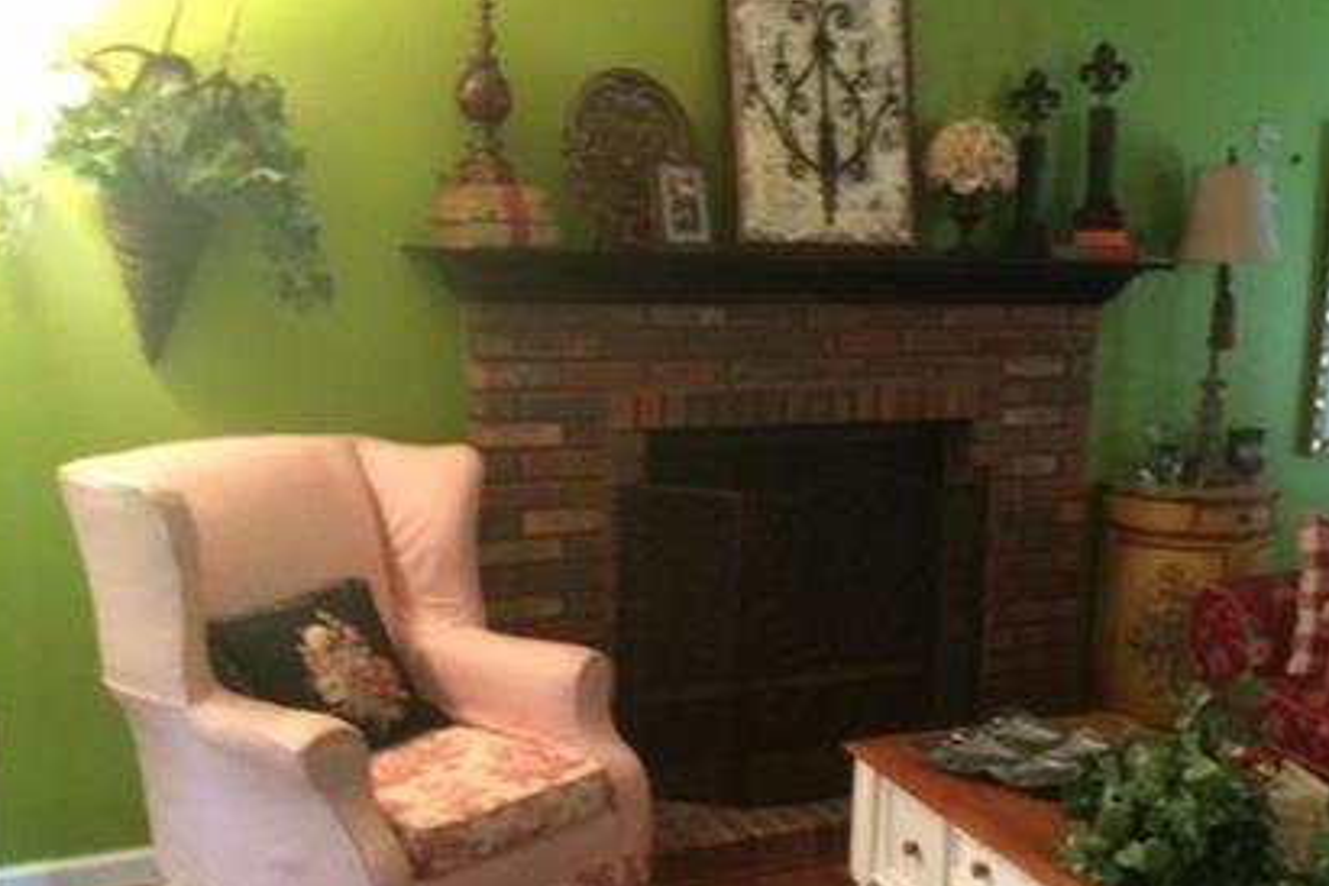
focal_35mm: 47
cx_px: 896
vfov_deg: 28.5
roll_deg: -0.6
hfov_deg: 41.3
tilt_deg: -14.3
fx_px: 1735
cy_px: 592
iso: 320
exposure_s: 1/20
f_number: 2.2
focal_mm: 4.15
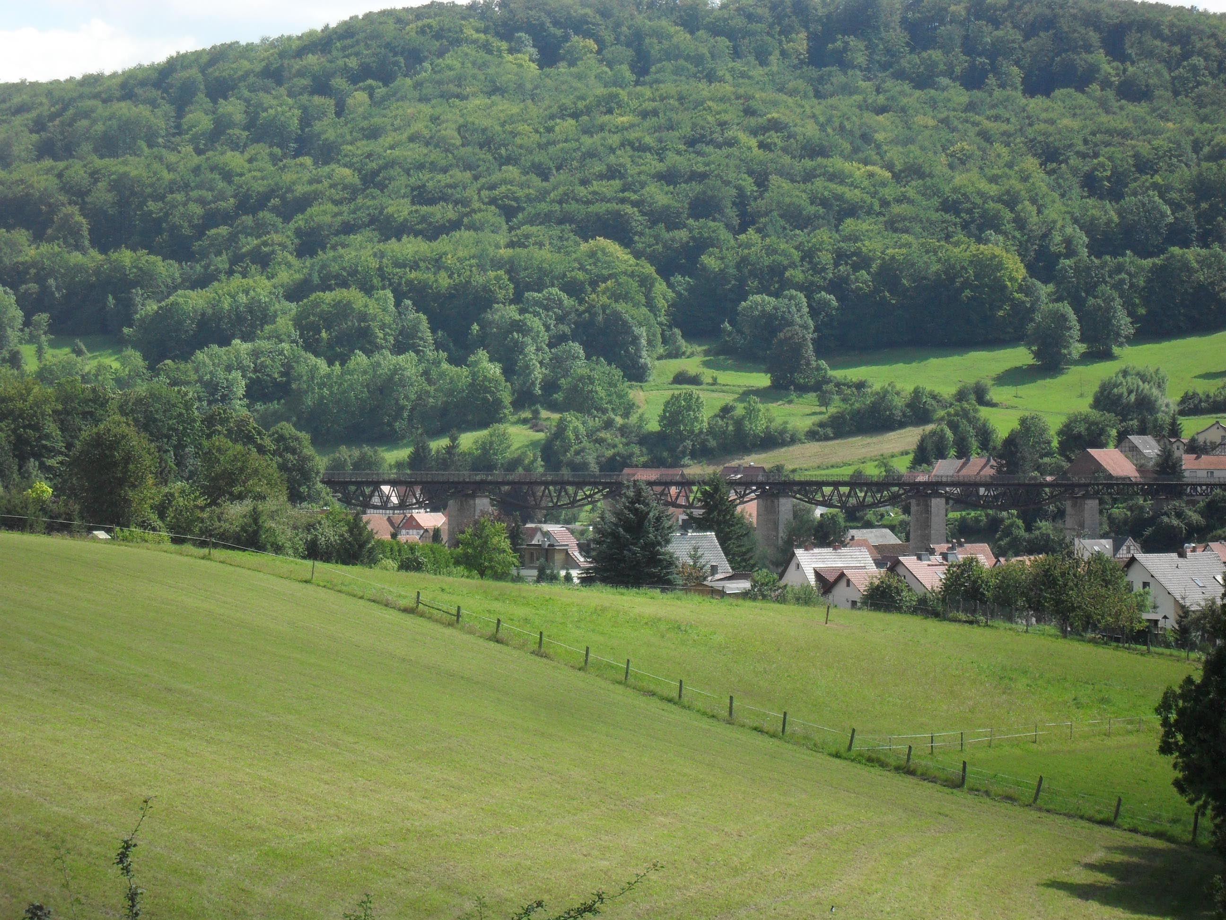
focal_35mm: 105
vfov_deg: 14.1
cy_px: 460
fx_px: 3719
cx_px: 613
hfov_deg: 18.7
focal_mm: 18.6
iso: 100
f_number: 5.2
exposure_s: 1/350
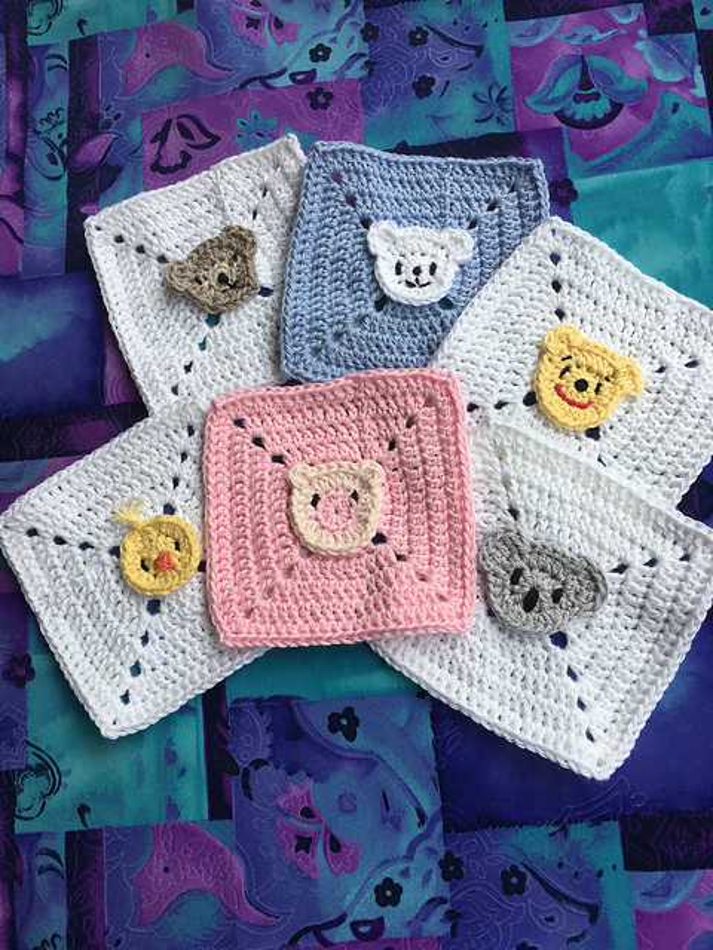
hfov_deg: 48.2
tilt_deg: -75.9
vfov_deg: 61.7
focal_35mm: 29
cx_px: 356
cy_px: 475
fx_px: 796
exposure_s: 1/247
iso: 25
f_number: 2.2
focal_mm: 4.15
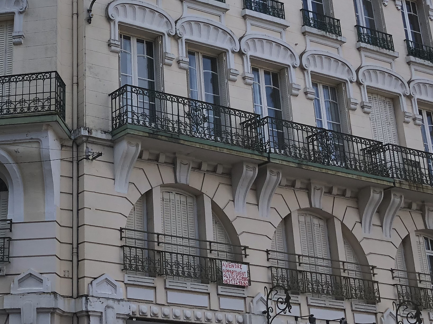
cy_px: 65
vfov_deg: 21.1
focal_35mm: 69
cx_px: 42
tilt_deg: +24.2
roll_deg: -0.1
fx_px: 863
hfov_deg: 27.2
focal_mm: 4
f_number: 1.8
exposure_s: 1/1412
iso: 20
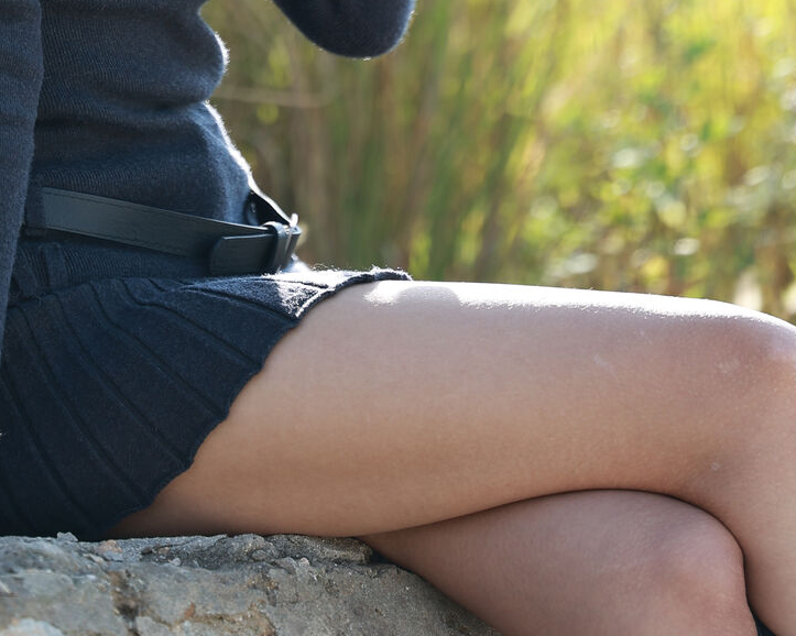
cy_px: -337
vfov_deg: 3.3
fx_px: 10952
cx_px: 265
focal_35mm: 465
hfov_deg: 4.2
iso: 100
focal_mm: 200
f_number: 2.8
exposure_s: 1/400
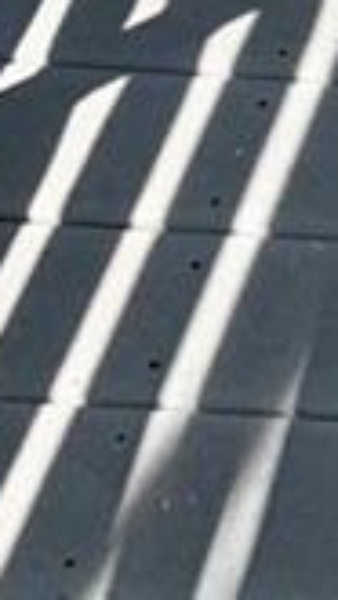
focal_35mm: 206
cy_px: -1291
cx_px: 1058
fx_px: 3277
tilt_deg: -14.1
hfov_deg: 5.5
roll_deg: -2.3
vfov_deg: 8.5
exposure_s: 1/771
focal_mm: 4.25
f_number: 1.8
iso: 25
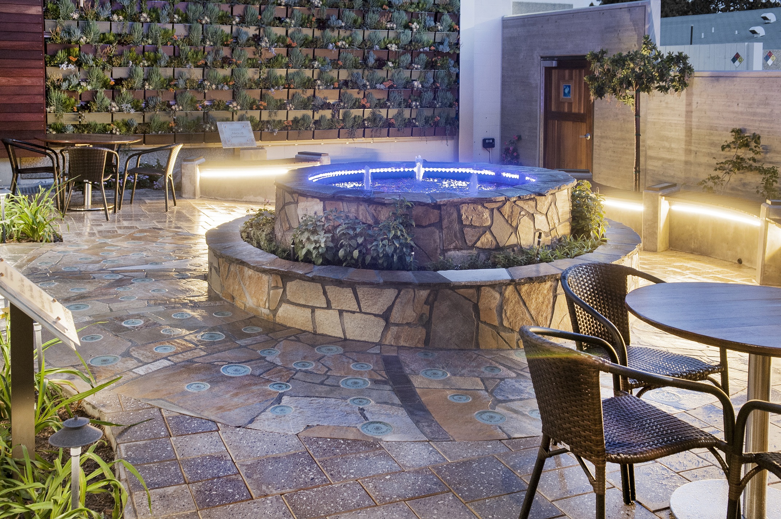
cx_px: 390
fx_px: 780
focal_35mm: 36
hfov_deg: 53.2
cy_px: 260
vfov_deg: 36.8
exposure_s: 1/3
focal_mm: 24
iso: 200
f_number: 5
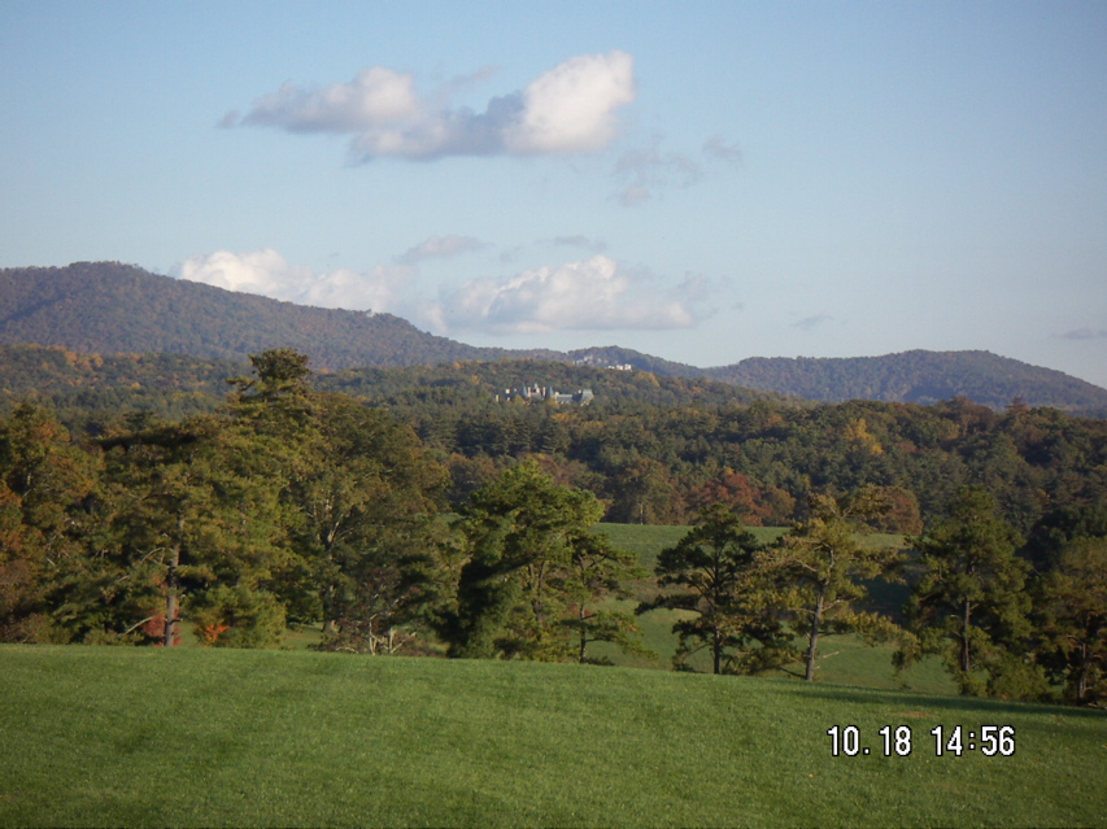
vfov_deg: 13.7
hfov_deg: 18.2
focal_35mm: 108
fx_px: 3452
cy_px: 414
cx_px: 554
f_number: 3.7
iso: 50
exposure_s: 1/400
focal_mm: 14.1
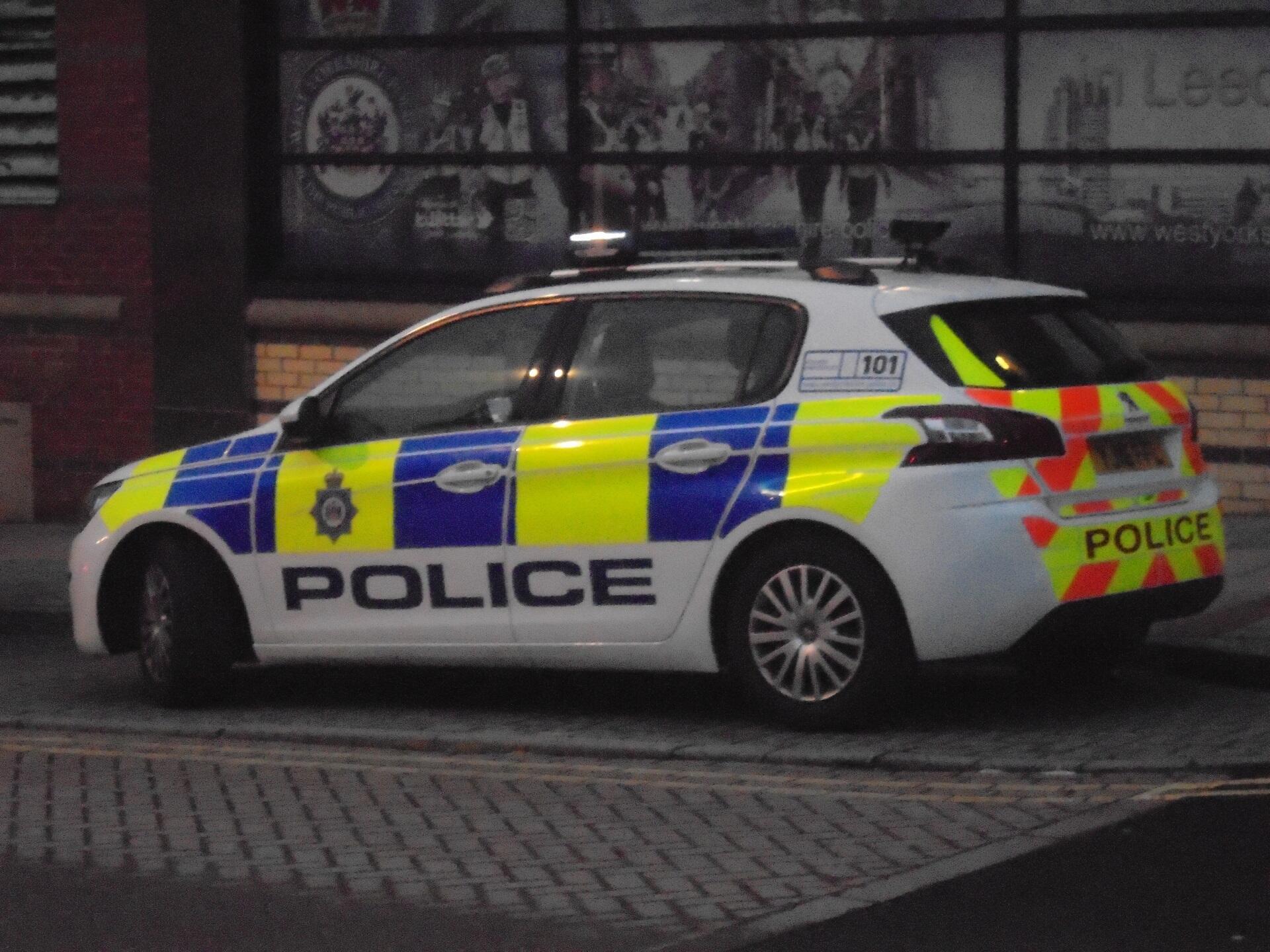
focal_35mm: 94
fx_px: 3449
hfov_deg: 20.9
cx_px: 635
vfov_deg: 15.7
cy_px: 476
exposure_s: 1/30
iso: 1600
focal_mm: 16.9
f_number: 4.7
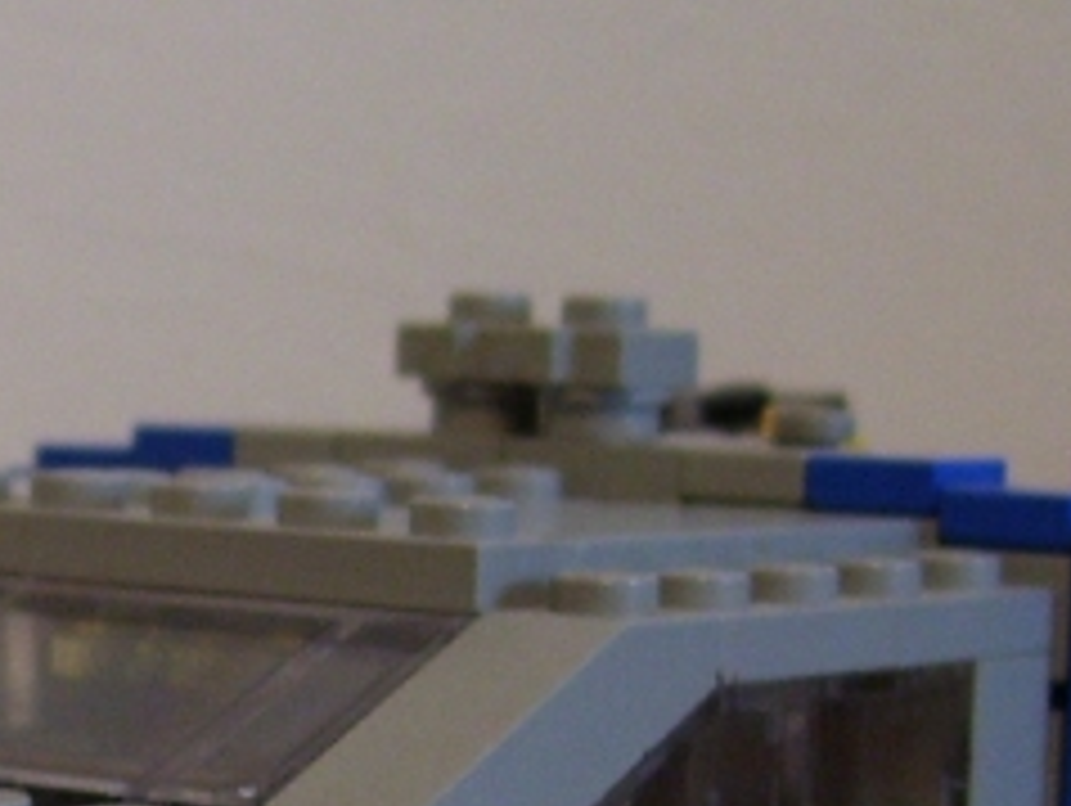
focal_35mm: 132
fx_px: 4088
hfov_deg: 14.5
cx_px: -162
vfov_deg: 11.0
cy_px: 991
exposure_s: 1/8
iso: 160
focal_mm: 6
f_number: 2.7
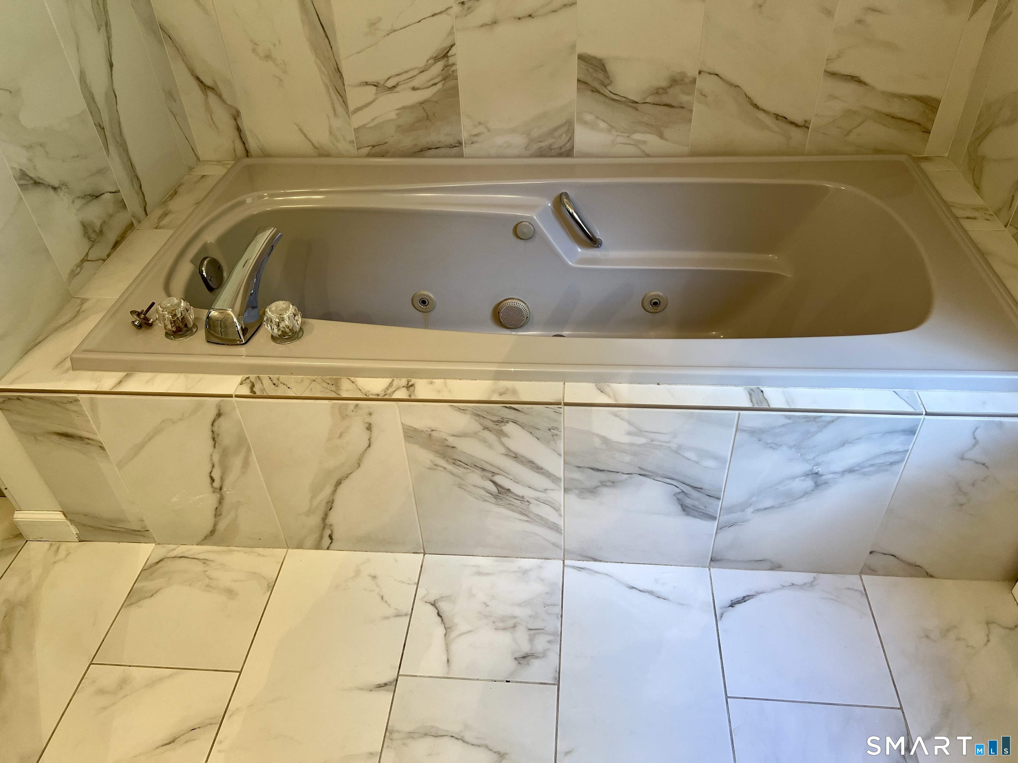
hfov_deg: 67.3
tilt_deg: -39.7
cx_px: 509
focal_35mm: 26
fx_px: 765
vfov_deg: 53.1
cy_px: 382
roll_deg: +3.1
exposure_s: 1/60
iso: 64
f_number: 1.5
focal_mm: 5.7
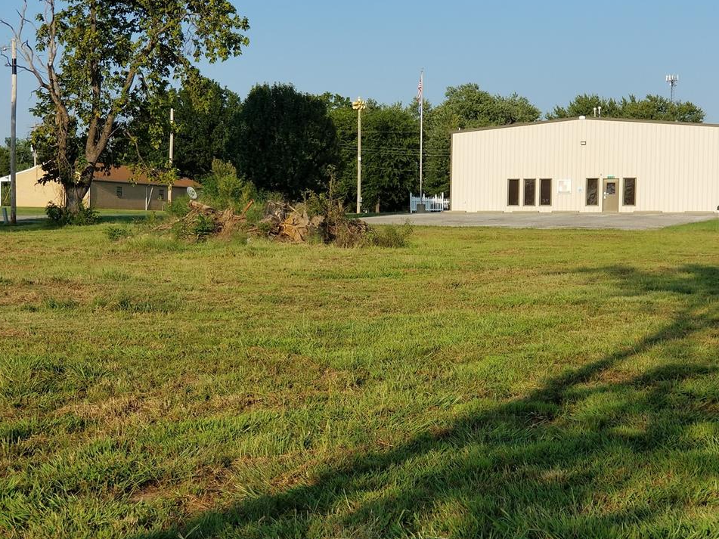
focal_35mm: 56
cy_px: 283
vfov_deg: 26.1
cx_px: 344
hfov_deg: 34.3
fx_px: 1163
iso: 25
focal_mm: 6
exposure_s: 1/706
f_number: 2.4
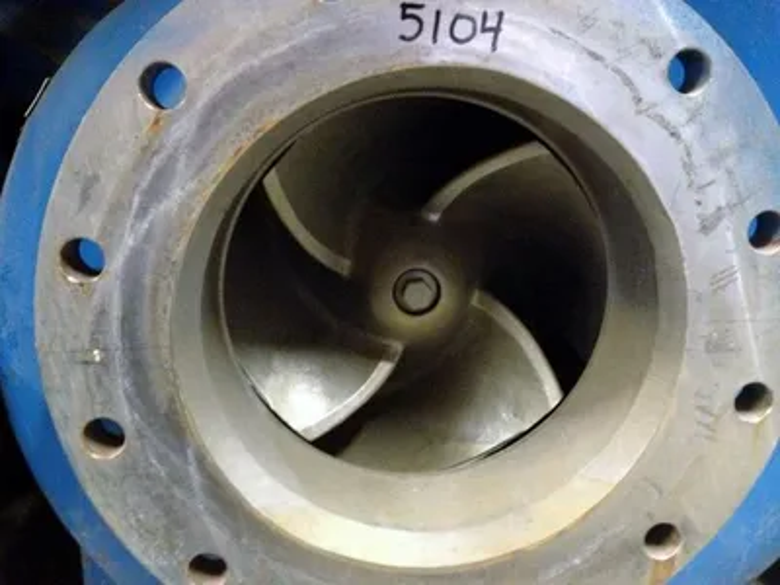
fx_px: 789
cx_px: 390
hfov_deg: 52.6
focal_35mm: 35
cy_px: 292
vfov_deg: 40.7
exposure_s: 1/15
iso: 800
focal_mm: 4.28
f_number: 2.4
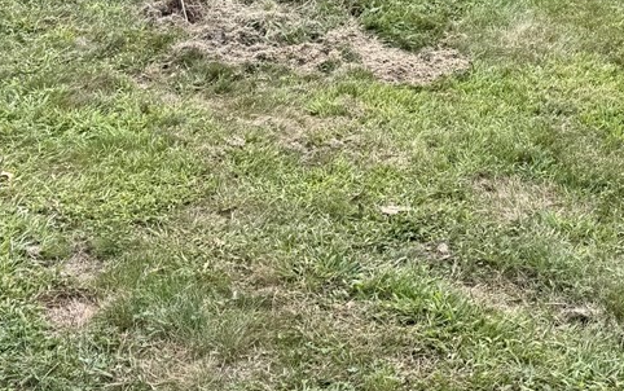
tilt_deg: -10.7
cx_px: 535
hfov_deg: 24.9
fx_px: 1378
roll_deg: -7.9
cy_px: -180
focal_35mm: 81
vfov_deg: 15.1
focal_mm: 6.76
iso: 80
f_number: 1.78
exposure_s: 1/401
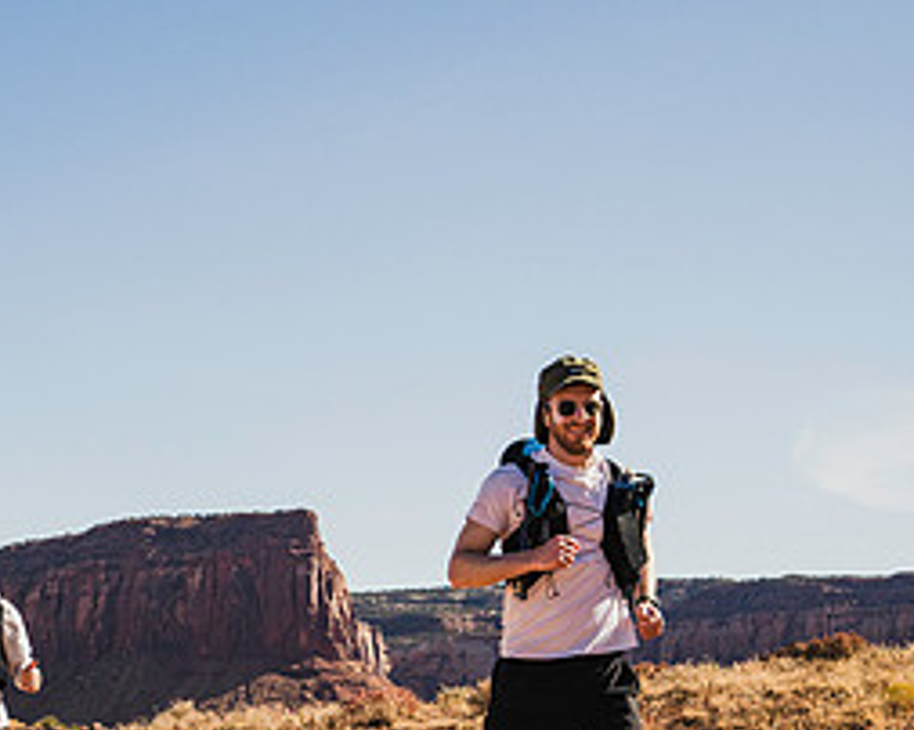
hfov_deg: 19.5
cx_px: 112
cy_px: 580
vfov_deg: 15.7
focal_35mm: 97
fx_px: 2622
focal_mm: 45
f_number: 4.5
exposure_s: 1/800
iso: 800
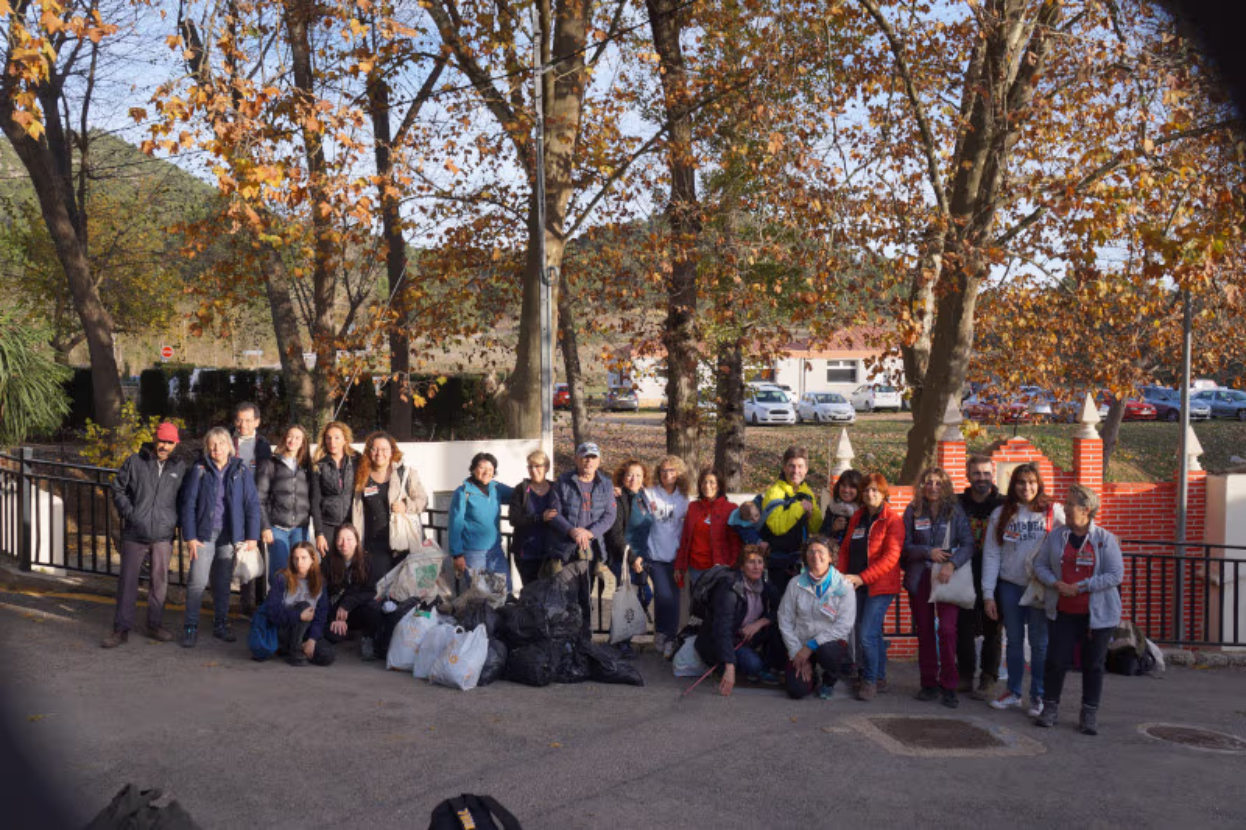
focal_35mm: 30
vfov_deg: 43.6
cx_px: 623
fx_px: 1038
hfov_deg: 61.9
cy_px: 415
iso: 100
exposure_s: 1/200
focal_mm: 20
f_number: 5.6
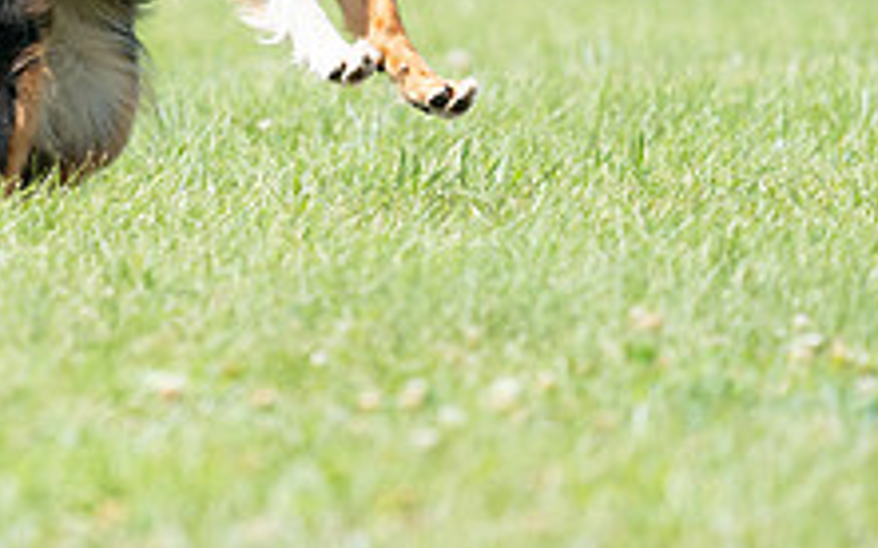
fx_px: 22176
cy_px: -208
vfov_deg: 1.4
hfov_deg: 2.3
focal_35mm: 927
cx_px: 95
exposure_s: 1/4000
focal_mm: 347
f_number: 6.3
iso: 2000
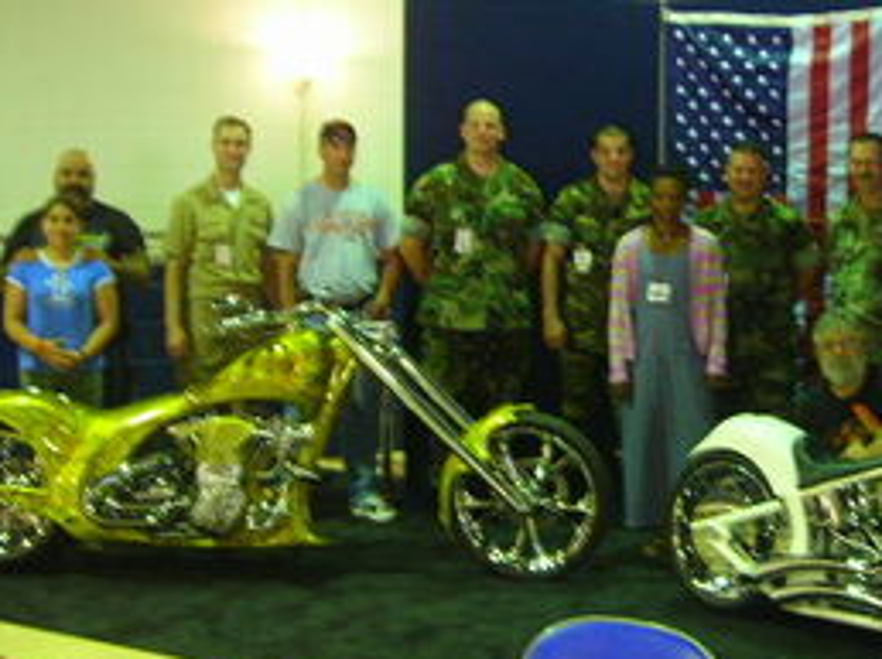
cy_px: 294
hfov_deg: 32.4
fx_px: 1502
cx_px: 595
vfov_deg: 24.8
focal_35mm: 59
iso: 97
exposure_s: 1/4.2
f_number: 3.2
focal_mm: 6.3
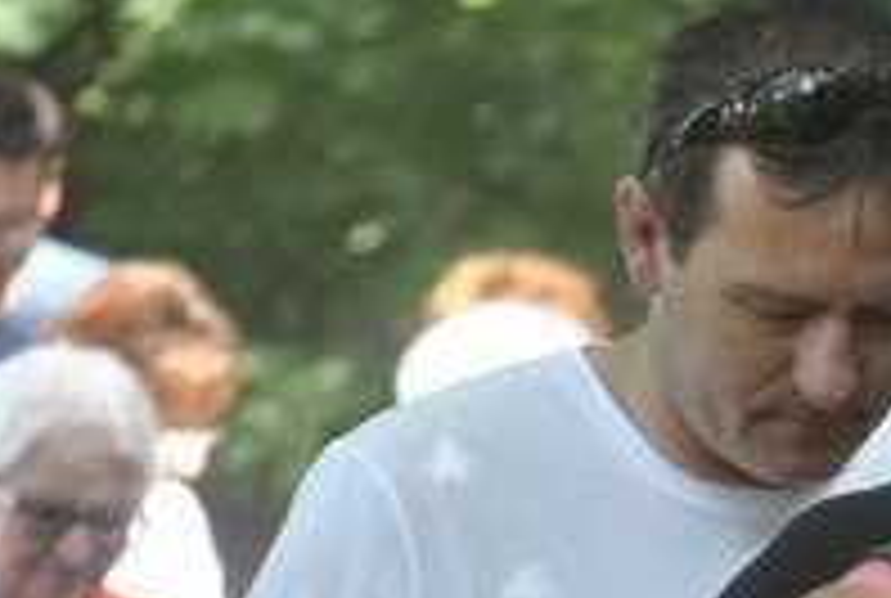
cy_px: 652
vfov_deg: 2.8
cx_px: 1210
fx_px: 12229
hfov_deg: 4.2
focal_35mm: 493
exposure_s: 1/250
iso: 800
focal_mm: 100
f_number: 4.5
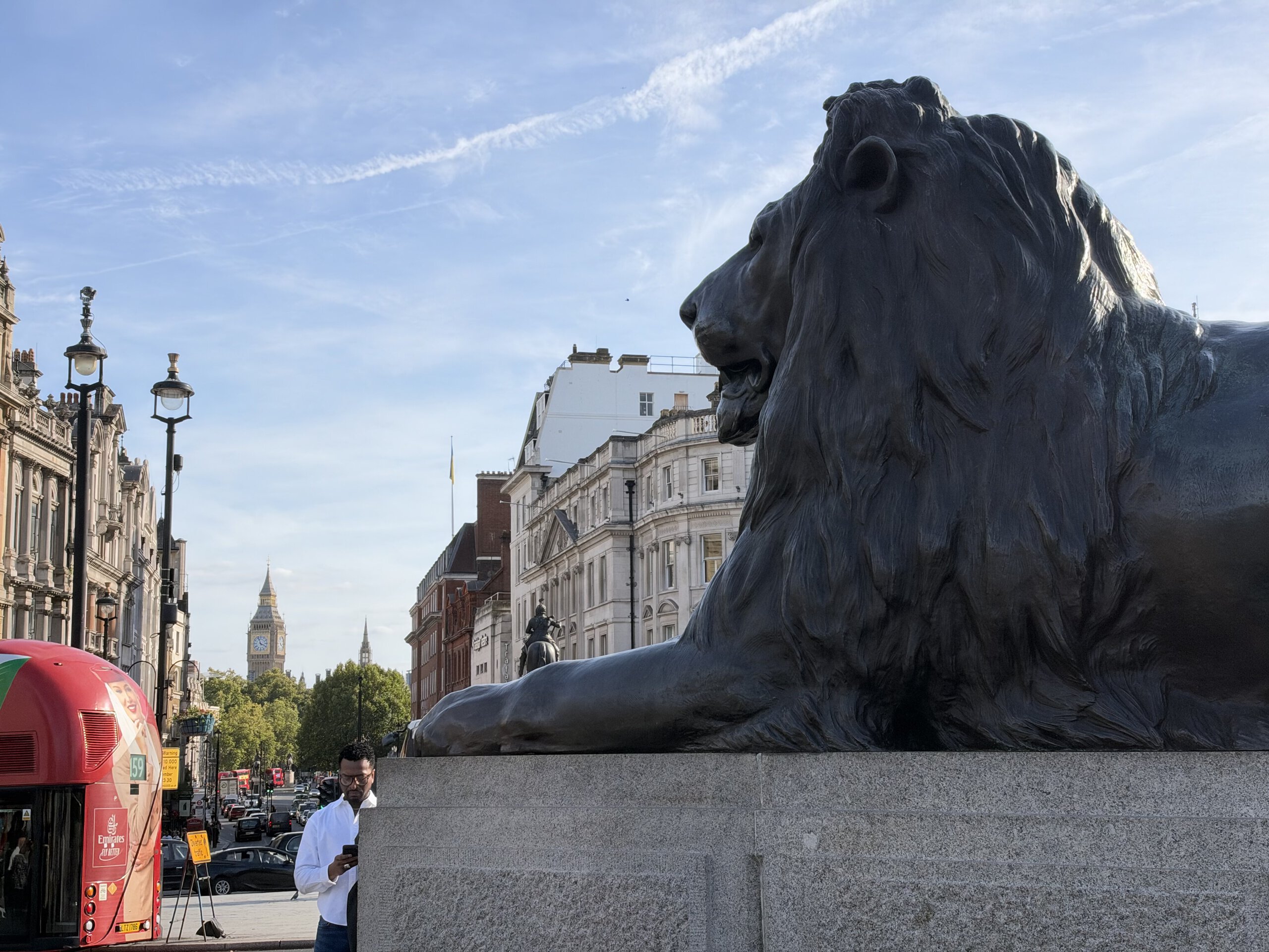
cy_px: 476
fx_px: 1760
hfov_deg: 39.7
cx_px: 634
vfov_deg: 30.3
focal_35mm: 48
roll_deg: +1.0
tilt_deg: +8.4
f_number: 4
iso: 80
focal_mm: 6.93
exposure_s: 1/1091
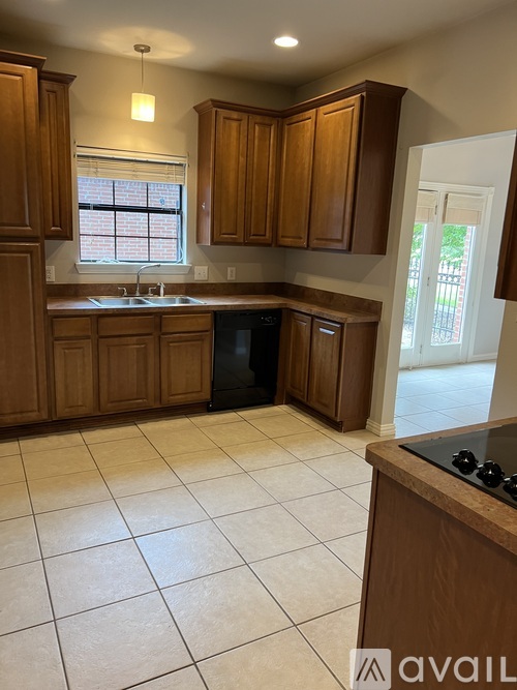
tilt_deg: -13.4
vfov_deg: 67.3
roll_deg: -3.2
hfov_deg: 53.0
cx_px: 258
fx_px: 518
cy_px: 345
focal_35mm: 26
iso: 160
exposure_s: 1/60
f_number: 1.5
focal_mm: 5.7
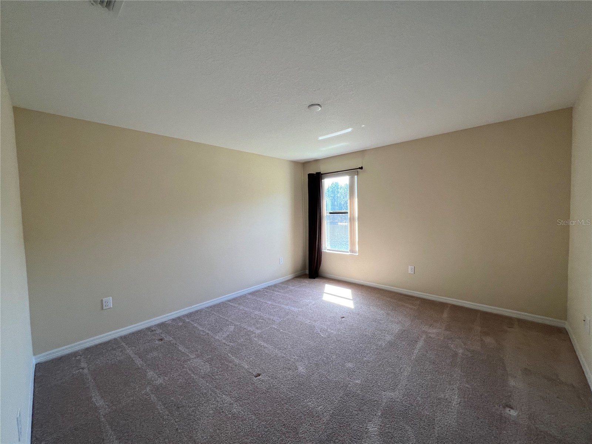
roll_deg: +1.6
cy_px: 222
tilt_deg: -2.7
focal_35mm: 13
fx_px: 222
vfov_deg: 89.9
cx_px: 296
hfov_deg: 106.2
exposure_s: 1/122
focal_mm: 1.57
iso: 80
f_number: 1.8
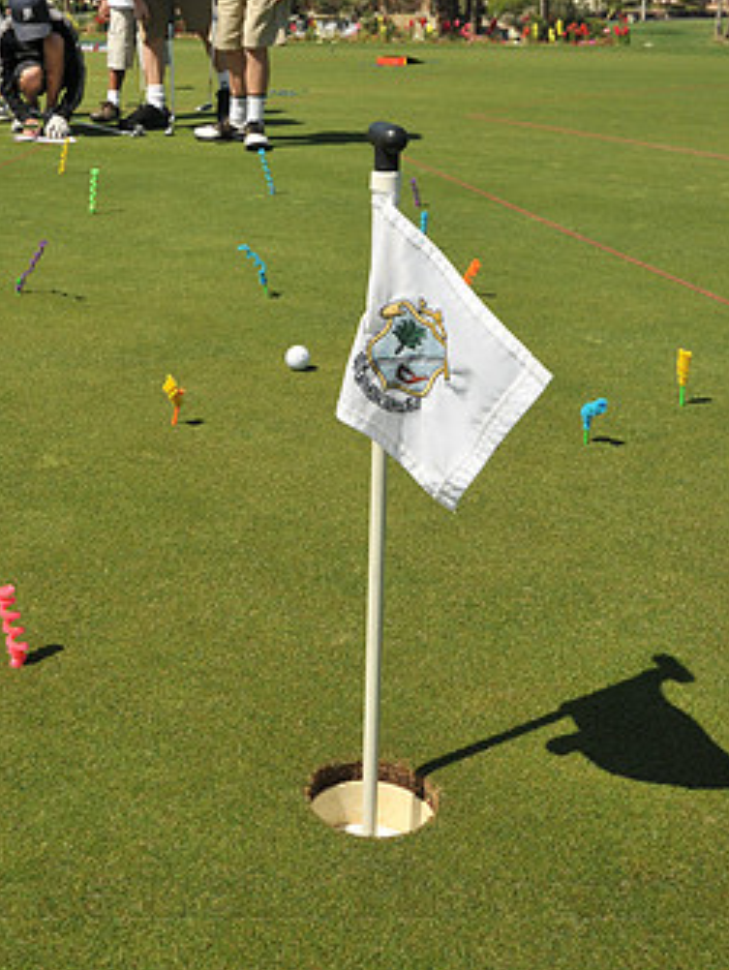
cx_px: 254
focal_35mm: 50
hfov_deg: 29.0
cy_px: 183
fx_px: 1402
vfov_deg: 36.7
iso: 200
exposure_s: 1/500
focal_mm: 20
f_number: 11
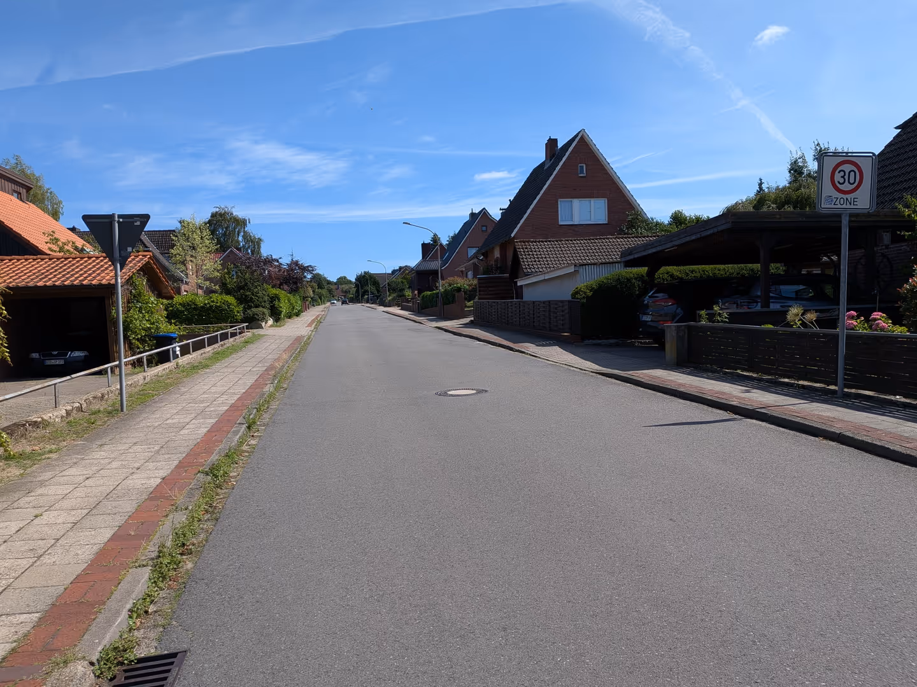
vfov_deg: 56.8
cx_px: 458
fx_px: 636
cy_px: 344
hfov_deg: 71.6
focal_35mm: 24
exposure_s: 1/1527
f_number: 1.7
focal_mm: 4.53
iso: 29
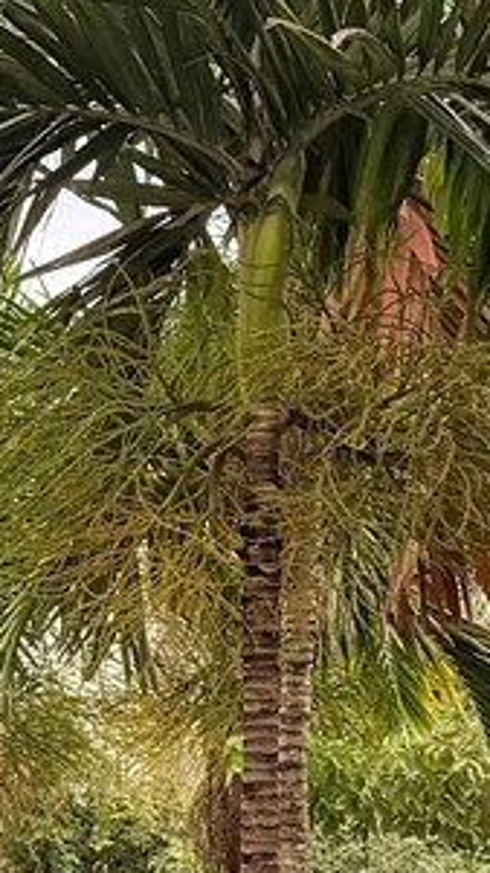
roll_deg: +0.1
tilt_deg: -2.5
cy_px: 858
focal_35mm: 139
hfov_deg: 8.2
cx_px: -528
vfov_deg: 15.2
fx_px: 3215
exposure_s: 1/521
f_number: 1.78
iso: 80
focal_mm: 6.76
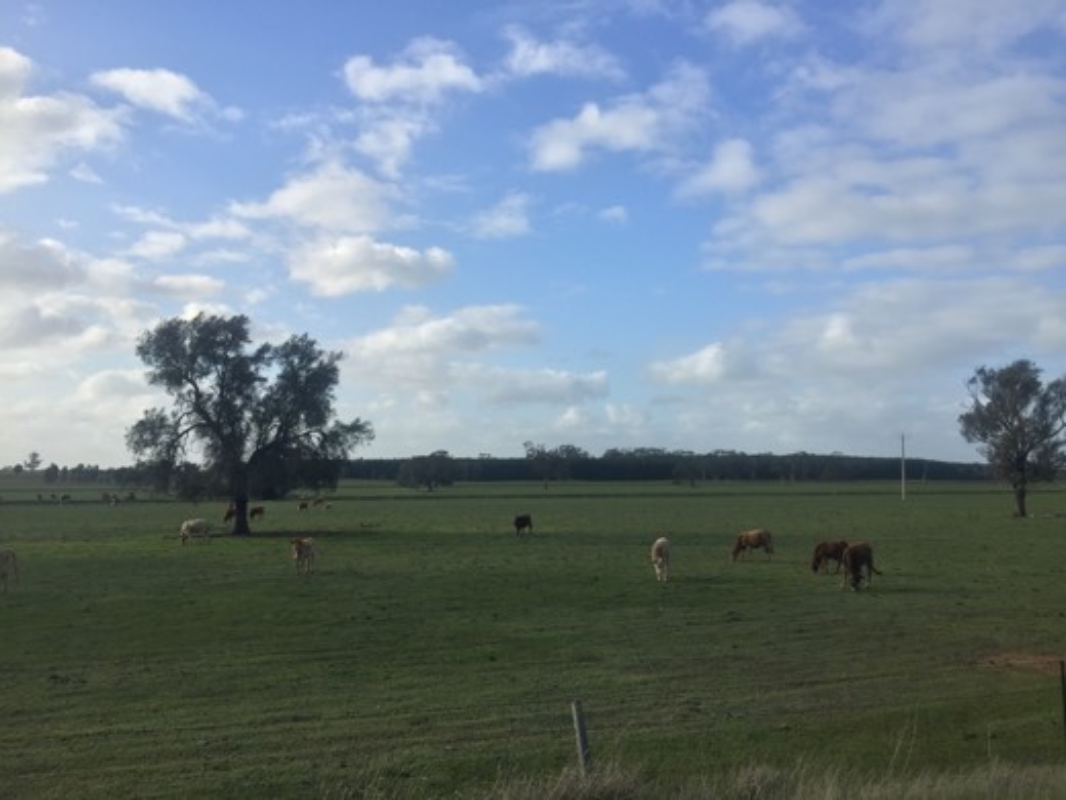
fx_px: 893
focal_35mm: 29
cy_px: 400
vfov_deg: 48.2
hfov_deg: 61.7
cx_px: 533
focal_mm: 4.15
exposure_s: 1/1522
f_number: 2.2
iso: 32
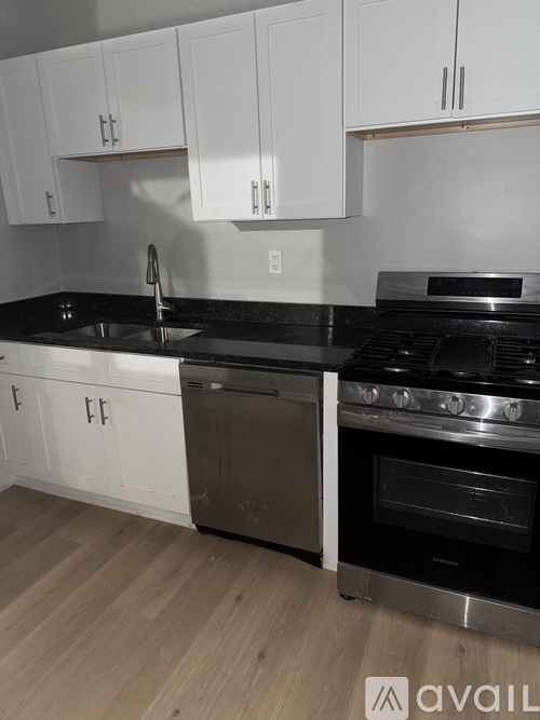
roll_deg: +1.6
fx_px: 499
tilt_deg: -16.4
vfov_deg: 71.6
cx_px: 270
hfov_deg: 56.8
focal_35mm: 24
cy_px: 360
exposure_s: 1/4
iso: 100
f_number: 1.78
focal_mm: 6.76
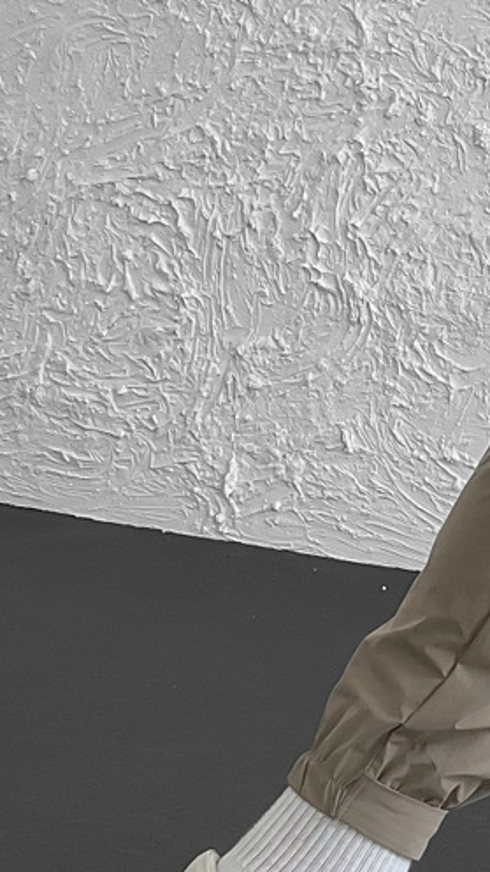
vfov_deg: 20.9
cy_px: 399
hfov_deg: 11.7
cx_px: 567
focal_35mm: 102
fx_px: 2356
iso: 25
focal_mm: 3
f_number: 1.8
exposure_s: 1/120
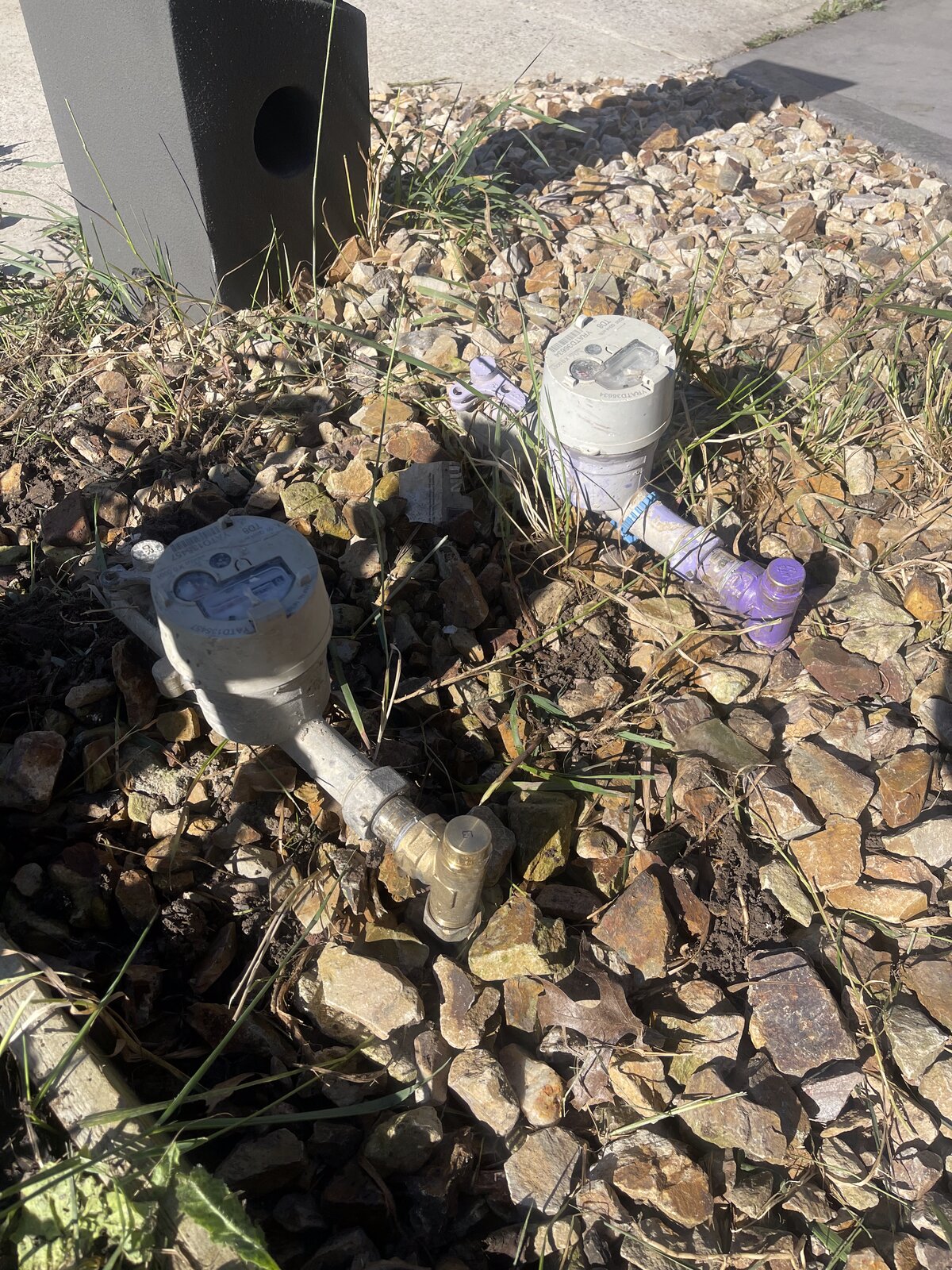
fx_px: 917
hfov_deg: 54.9
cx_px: 476
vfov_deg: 69.4
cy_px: 635
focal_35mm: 25
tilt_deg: -50.6
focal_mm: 5.1
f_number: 1.6
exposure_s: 1/2660
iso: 32
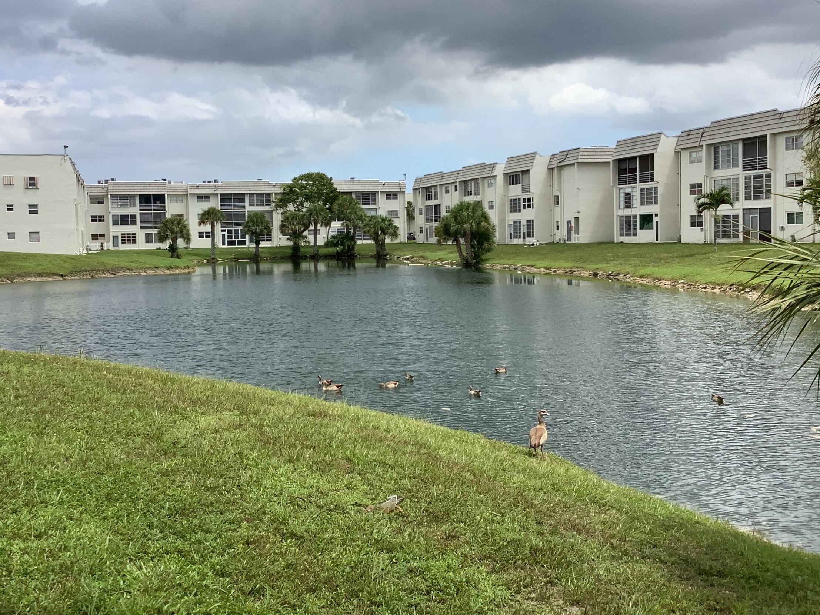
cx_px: 377
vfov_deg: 34.3
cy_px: 267
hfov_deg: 44.8
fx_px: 995
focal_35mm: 42
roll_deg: +2.3
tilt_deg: -4.1
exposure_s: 1/1058
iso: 25
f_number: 2.4
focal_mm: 3.3
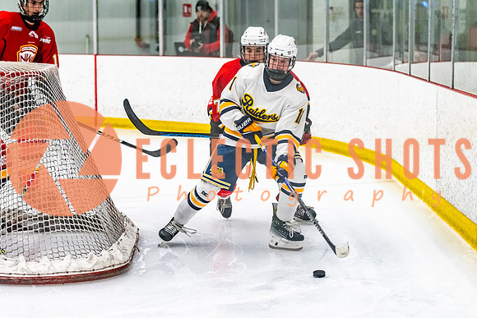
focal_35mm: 118
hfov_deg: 17.3
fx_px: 1564
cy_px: 161
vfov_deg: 11.6
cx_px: 239
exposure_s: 1/800
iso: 3200
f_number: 2.8
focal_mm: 90
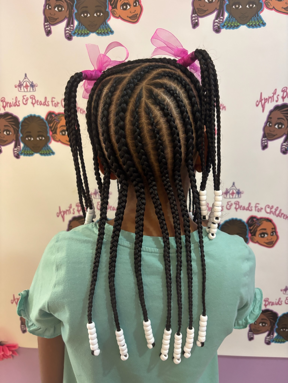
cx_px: 144
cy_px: 192
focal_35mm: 26
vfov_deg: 67.3
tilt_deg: -14.2
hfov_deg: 53.1
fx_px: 288
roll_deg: +1.5
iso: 320
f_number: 1.6
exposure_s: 1/60
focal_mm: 5.96
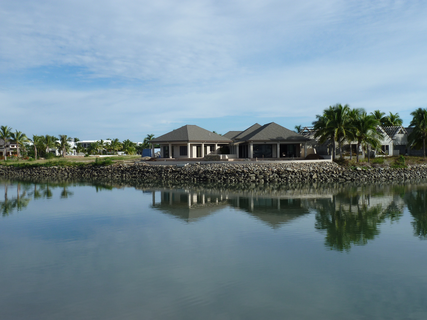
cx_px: 214
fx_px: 543
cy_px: 160
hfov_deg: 42.9
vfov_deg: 32.9
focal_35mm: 44
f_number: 5
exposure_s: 1/400
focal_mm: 7.3
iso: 80
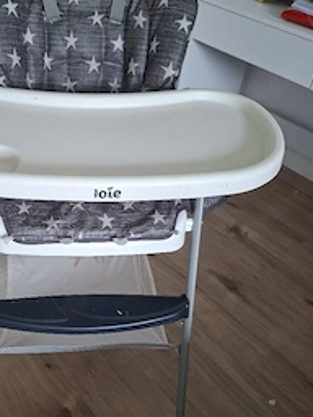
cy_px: 218
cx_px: 75
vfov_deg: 51.3
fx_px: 434
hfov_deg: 38.5
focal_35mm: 36
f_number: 1.8
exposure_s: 1/50
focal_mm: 5.54
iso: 200
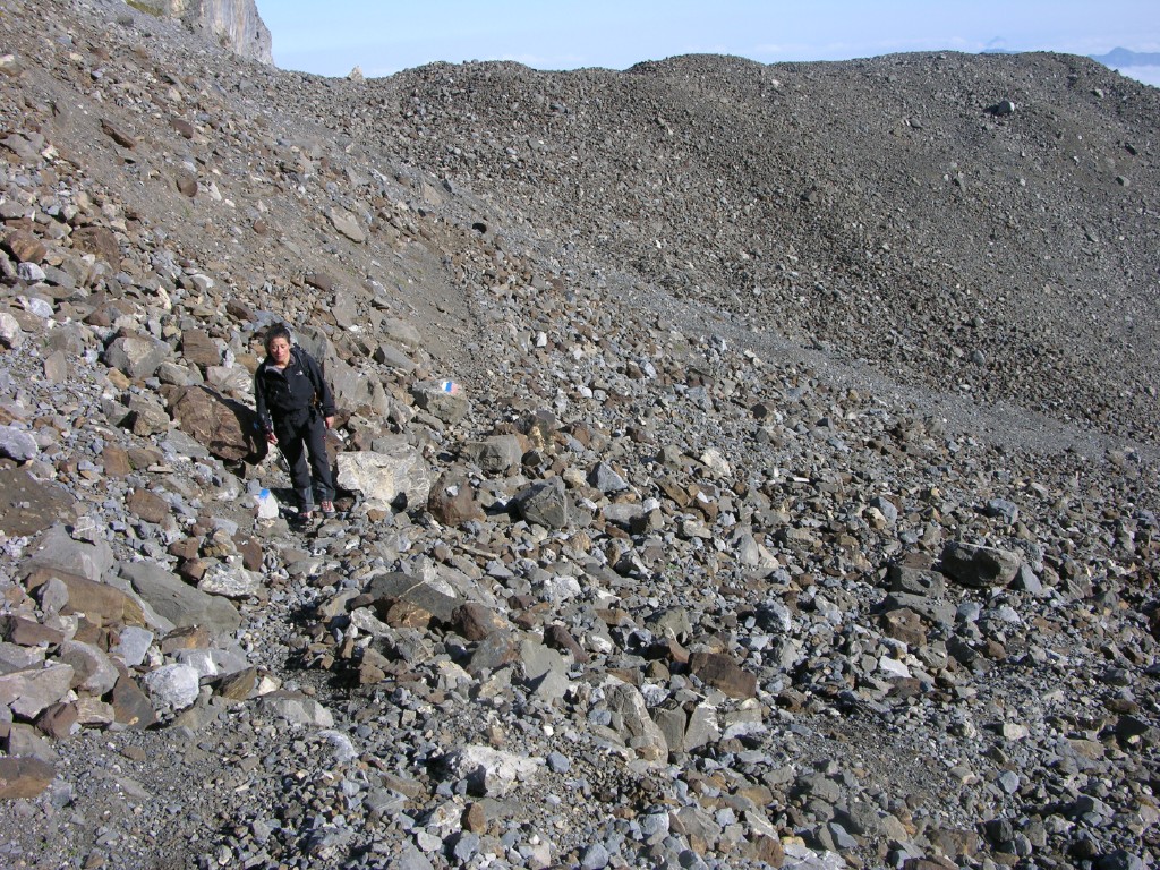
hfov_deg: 52.6
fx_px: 1173
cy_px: 435
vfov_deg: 40.7
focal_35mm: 35
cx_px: 580
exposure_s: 1/263
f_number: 5.6
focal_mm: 8.9
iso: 50
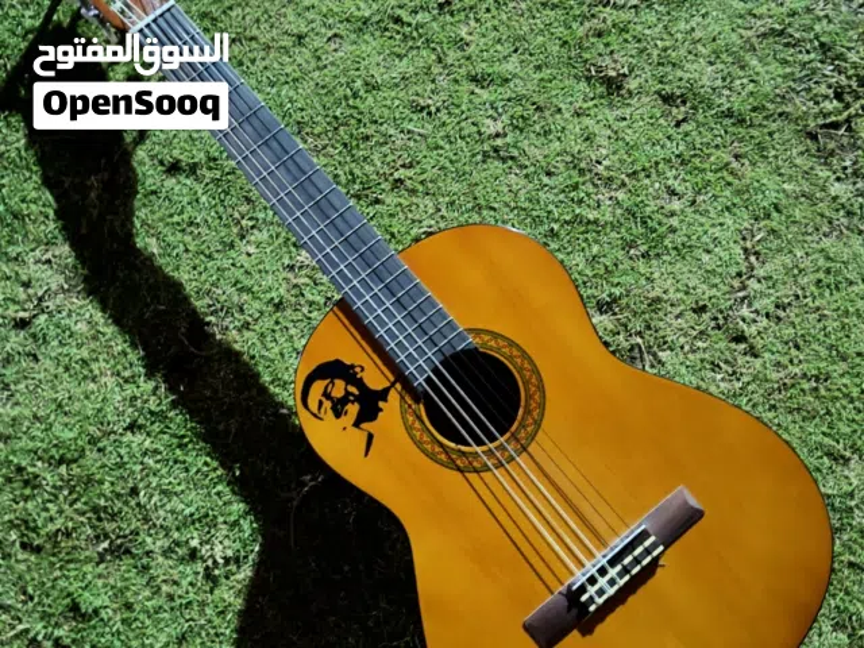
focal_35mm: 24
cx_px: 432
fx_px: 599
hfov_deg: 71.6
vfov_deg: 56.8
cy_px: 324
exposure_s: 1/3
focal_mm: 6.76
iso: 800
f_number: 1.78
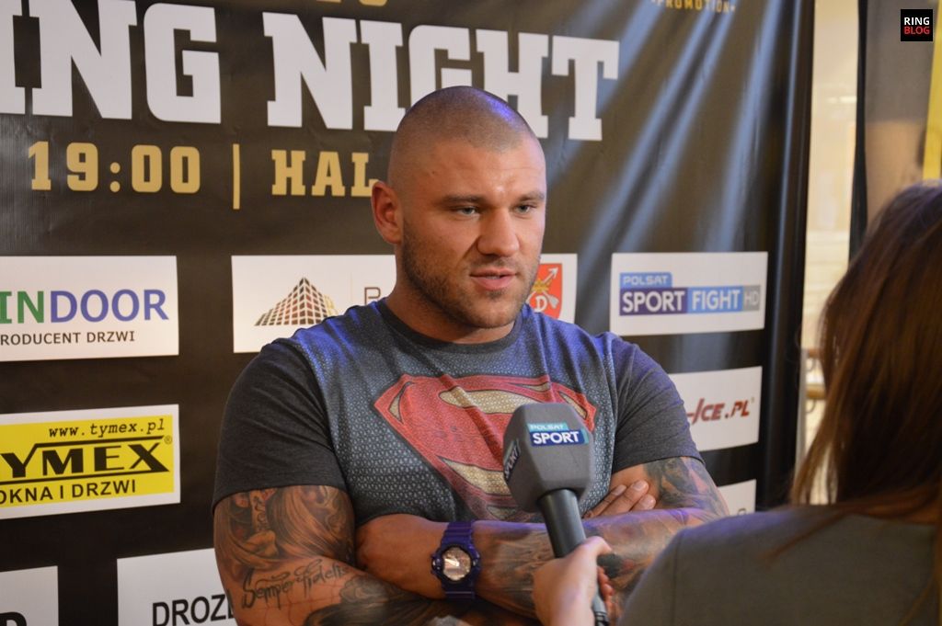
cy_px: 313
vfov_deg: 20.1
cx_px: 471
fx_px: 1765
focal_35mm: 68
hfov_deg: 29.9
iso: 1600
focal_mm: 45
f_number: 4.8
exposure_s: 1/30
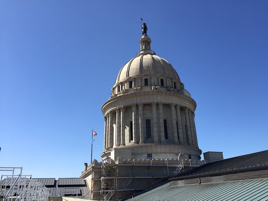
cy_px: 100
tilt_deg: +22.2
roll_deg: +1.5
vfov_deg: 48.2
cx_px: 134
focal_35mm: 29
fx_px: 225
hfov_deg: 61.7
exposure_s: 1/2198
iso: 32
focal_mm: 4.15
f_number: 2.2
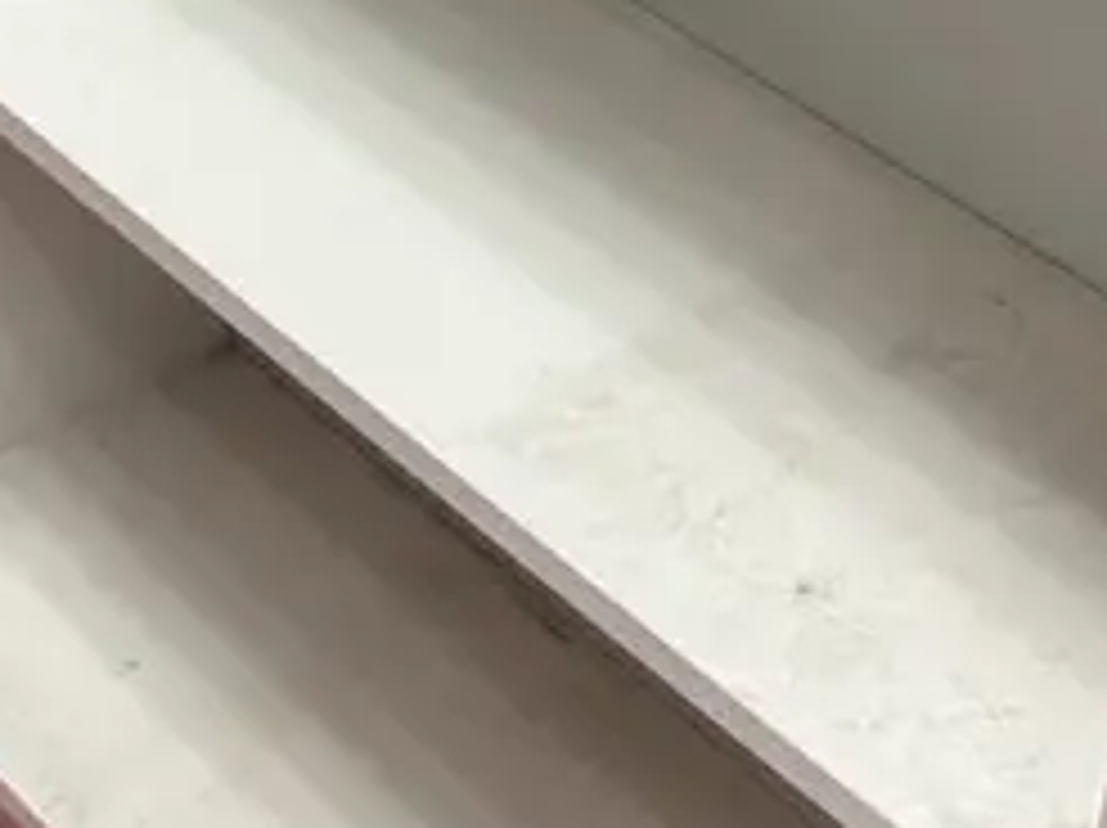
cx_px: 333
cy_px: -333
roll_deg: -3.8
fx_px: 3195
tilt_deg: -23.6
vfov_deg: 14.0
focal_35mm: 100
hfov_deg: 19.6
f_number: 1.78
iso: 125
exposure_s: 1/50
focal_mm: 6.86
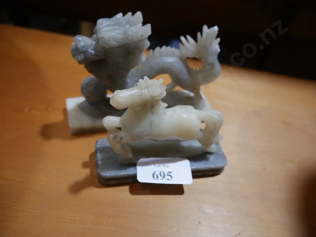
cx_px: 158
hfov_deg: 63.4
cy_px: 118
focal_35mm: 28
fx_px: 256
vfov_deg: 49.8
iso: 200
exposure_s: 1/60
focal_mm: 14
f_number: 3.5
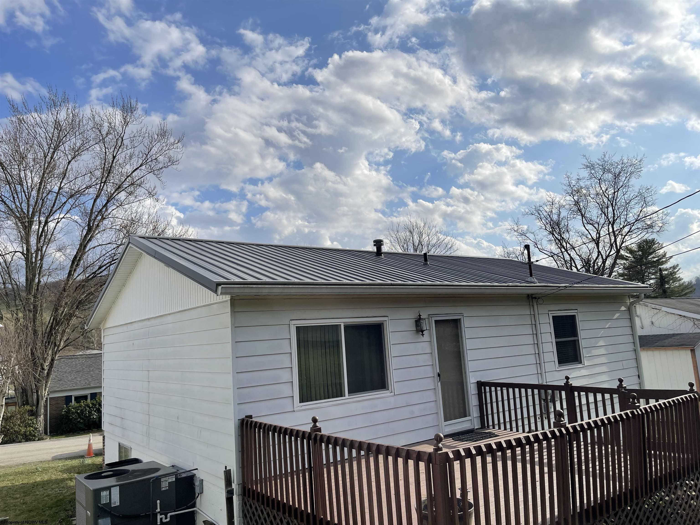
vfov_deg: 54.9
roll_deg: +3.2
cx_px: 350
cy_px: 262
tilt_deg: +7.8
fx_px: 506
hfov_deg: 69.4
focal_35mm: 25
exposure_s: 1/7407
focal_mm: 5.1
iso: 32
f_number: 1.6
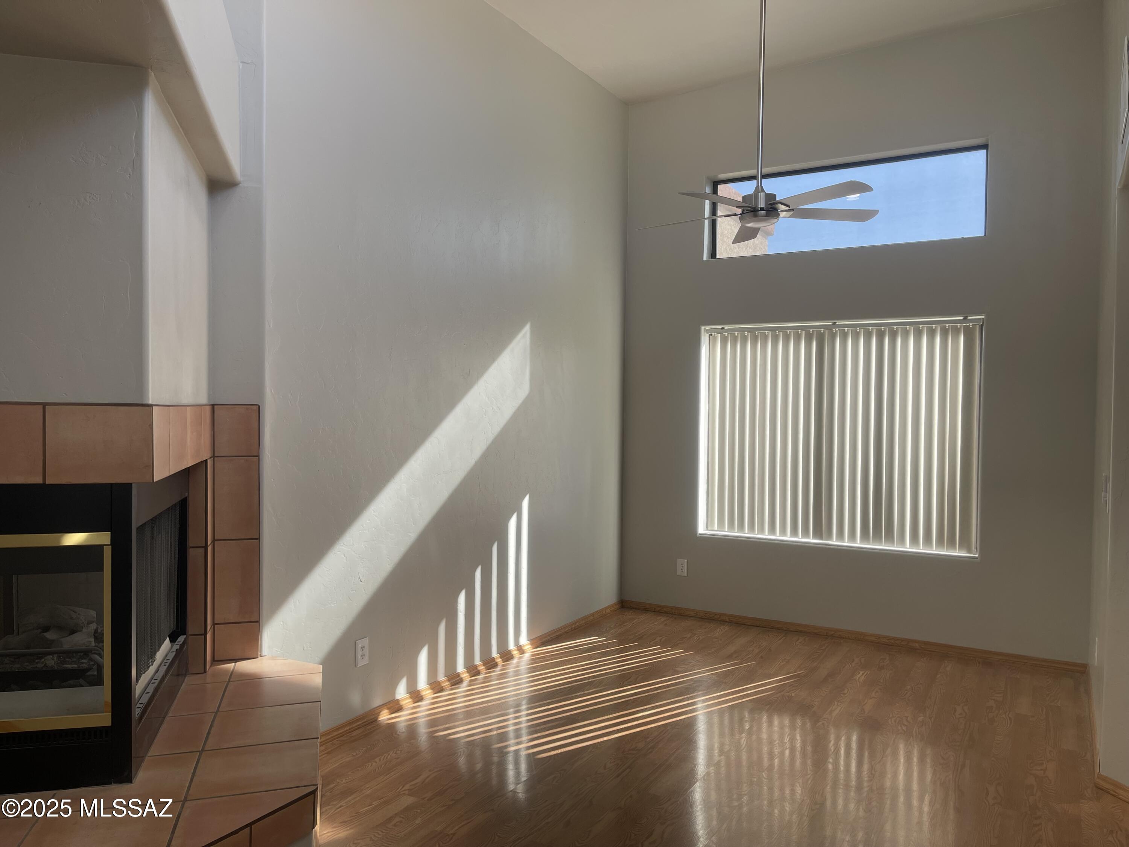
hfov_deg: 69.4
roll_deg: -0.9
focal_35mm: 25
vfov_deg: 54.9
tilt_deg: -2.3
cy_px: 424
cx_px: 564
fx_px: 815
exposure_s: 1/158
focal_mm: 5.1
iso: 32
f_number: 1.6
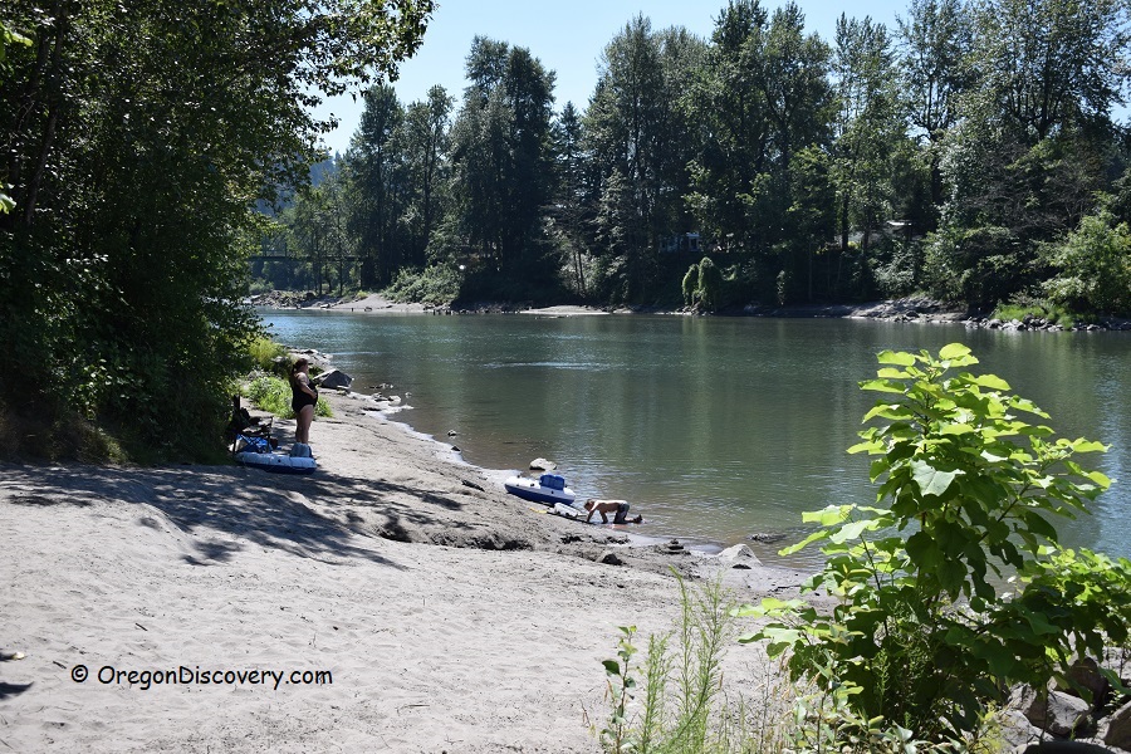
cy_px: 377
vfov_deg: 28.9
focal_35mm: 46
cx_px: 566
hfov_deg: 42.3
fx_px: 1461
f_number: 5.6
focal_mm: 31
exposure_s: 1/1600
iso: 400
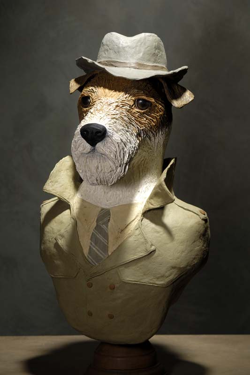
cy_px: 188
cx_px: 125
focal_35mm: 129
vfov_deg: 15.9
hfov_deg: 10.6
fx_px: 1344
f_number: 8
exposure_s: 1/200
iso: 100
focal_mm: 86
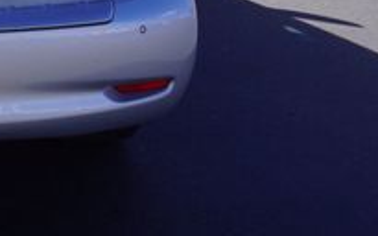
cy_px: -118
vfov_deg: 11.9
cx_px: -177
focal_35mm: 105
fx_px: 1081
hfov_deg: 17.9
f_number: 9
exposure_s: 1/125
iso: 100
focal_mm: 22
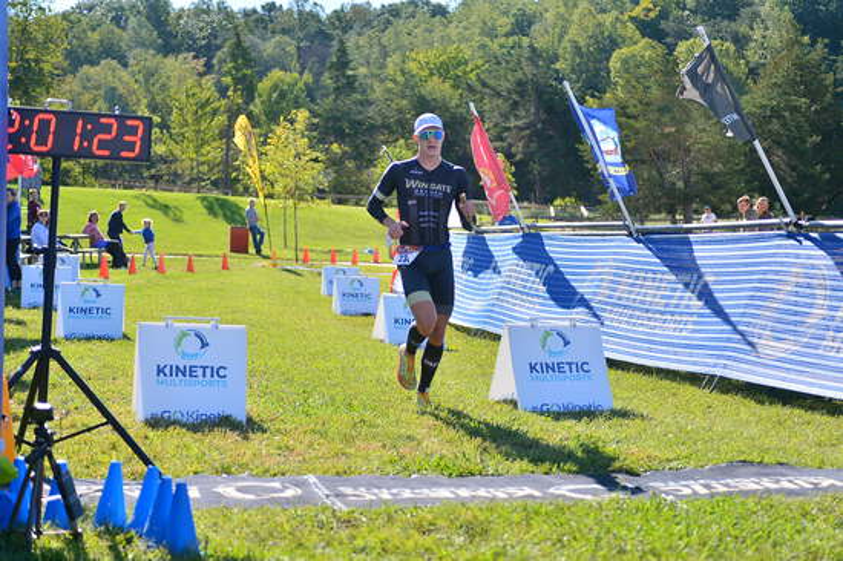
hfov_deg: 28.9
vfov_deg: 19.4
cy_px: 280
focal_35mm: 70
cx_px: 422
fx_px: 1638
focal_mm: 70
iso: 100
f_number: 3.2
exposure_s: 1/1250
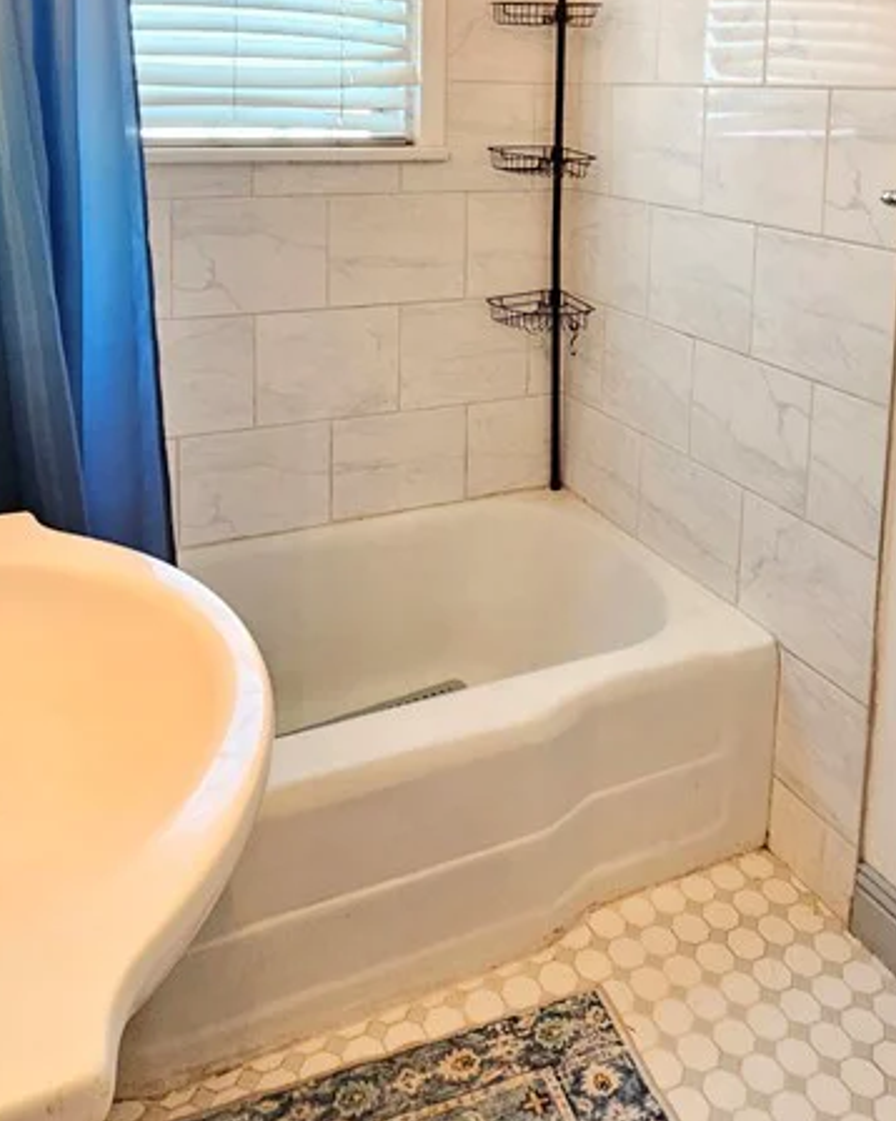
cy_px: 200
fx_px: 962
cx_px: 463
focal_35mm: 29
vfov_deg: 55.5
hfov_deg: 49.9
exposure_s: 1/60.2
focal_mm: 2.2
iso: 160
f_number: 2.2
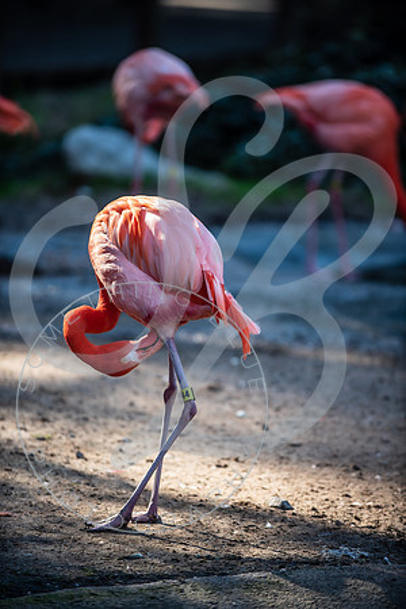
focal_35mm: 200
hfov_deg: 6.9
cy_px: 304
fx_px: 3383
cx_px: 203
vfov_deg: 10.3
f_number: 2.8
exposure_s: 1/400
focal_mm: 200
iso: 200
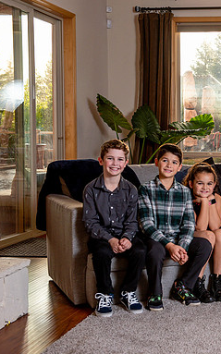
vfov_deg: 30.2
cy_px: 178
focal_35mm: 68
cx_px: 256
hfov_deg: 18.3
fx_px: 656
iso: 500
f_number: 5
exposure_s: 1/200
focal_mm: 44
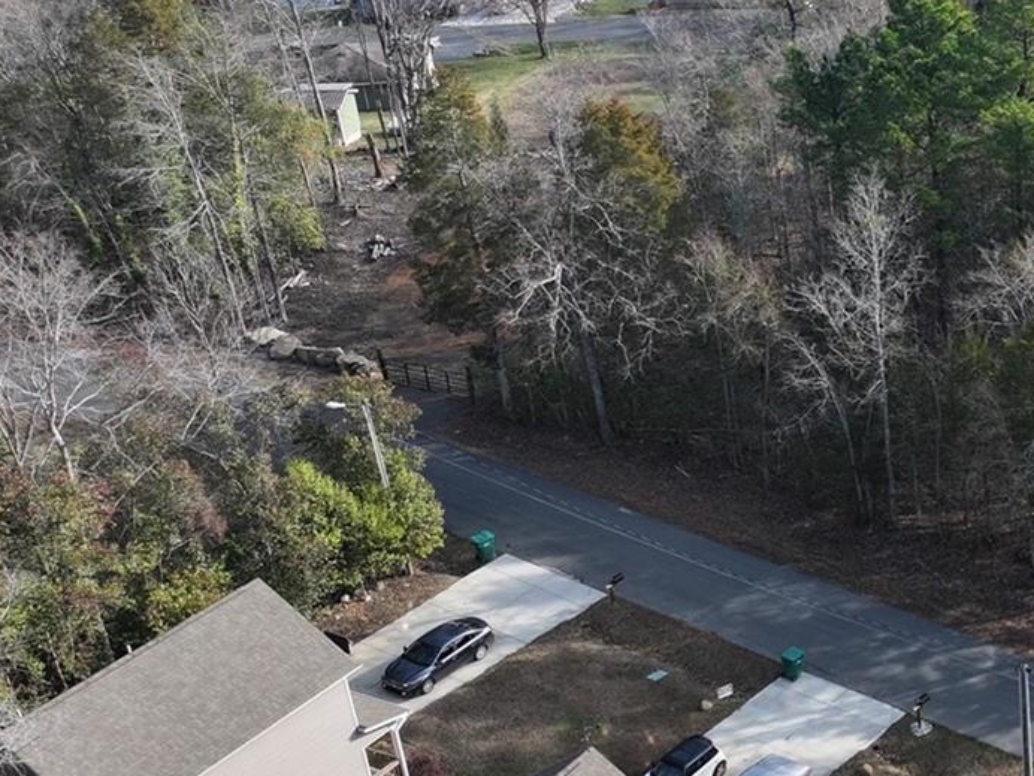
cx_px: 1307
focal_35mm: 71
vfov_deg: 20.7
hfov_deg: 24.3
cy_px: 475
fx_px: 2121
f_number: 2.8
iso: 200
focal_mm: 12.29
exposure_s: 1/1250
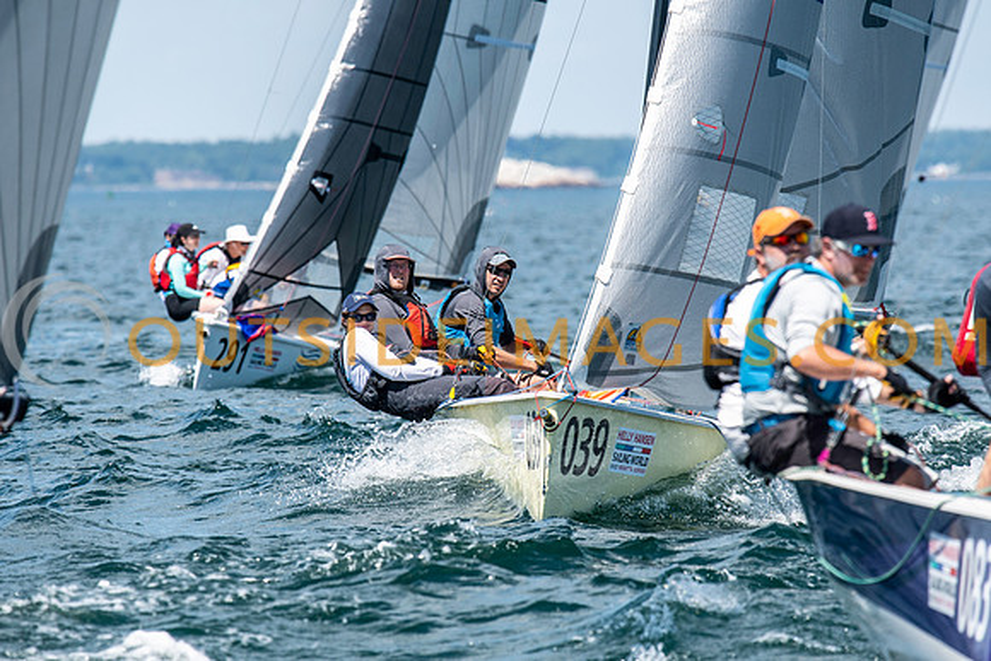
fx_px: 12390
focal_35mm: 450
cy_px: 330
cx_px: 496
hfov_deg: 4.6
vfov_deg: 3.1
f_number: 5.6
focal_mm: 300
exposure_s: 1/1600
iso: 320
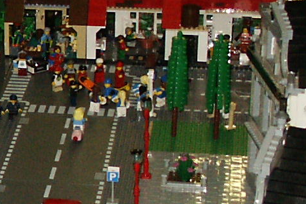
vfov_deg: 8.0
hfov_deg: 11.3
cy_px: 114
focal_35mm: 172
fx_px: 1462
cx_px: -202
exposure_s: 1/45
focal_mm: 7.2
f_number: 3
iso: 200
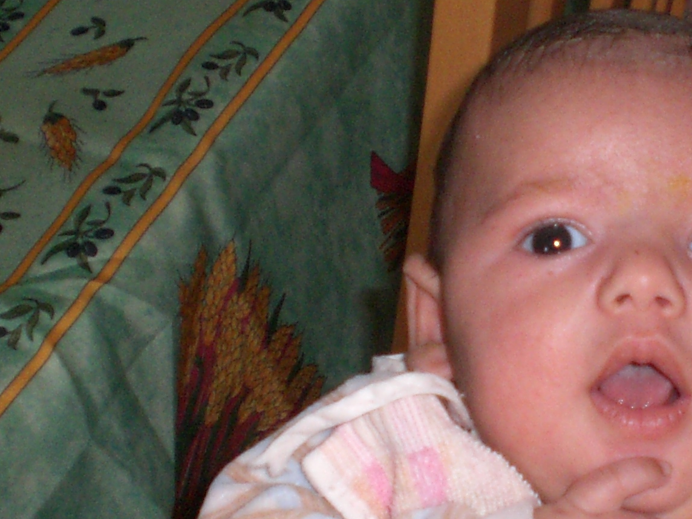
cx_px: 619
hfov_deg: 18.9
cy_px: 315
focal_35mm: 102
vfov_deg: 14.5
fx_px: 2039
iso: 200
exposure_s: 1/60
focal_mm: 6.3
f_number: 3.1
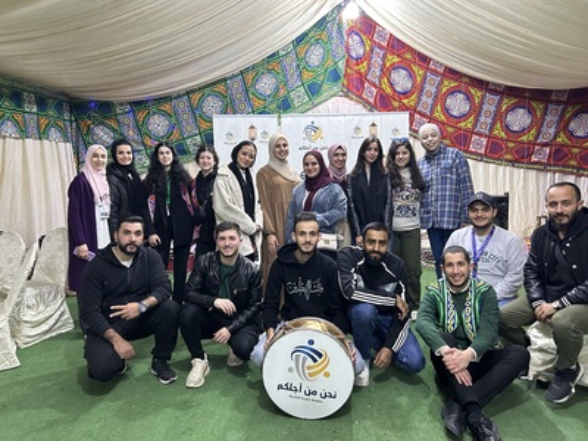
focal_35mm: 26
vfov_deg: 53.1
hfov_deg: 67.3
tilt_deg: -7.9
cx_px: 294
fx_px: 442
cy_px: 220
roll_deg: +1.1
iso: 320
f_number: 1.5
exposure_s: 1/50
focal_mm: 5.7
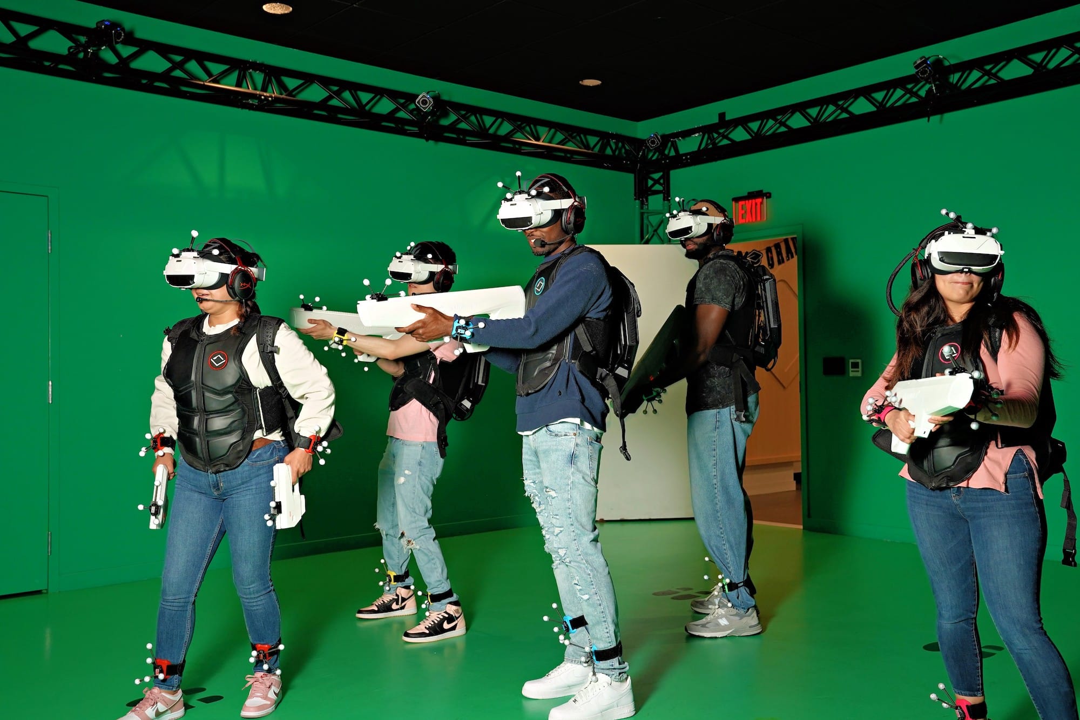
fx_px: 1050
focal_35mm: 35
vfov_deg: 37.8
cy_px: 360
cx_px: 540
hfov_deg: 54.4
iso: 800
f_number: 5
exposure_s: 1/125
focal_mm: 35
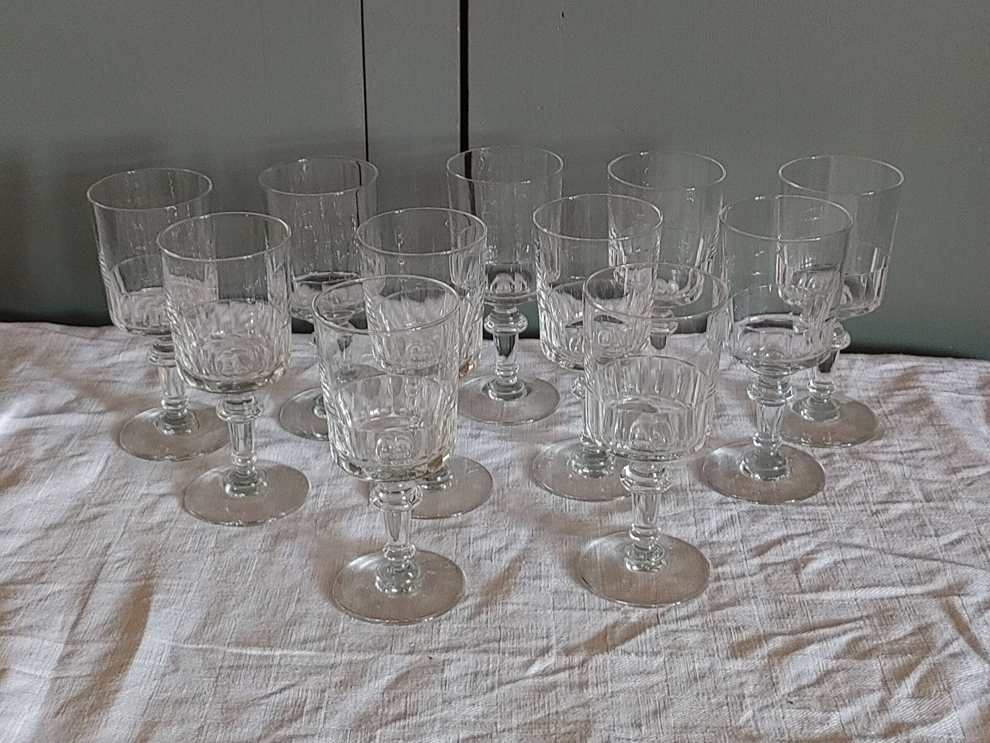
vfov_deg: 29.7
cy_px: 372
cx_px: 495
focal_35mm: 49
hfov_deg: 38.9
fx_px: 1401
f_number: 1.8
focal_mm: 4.81
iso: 450
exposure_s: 1/40
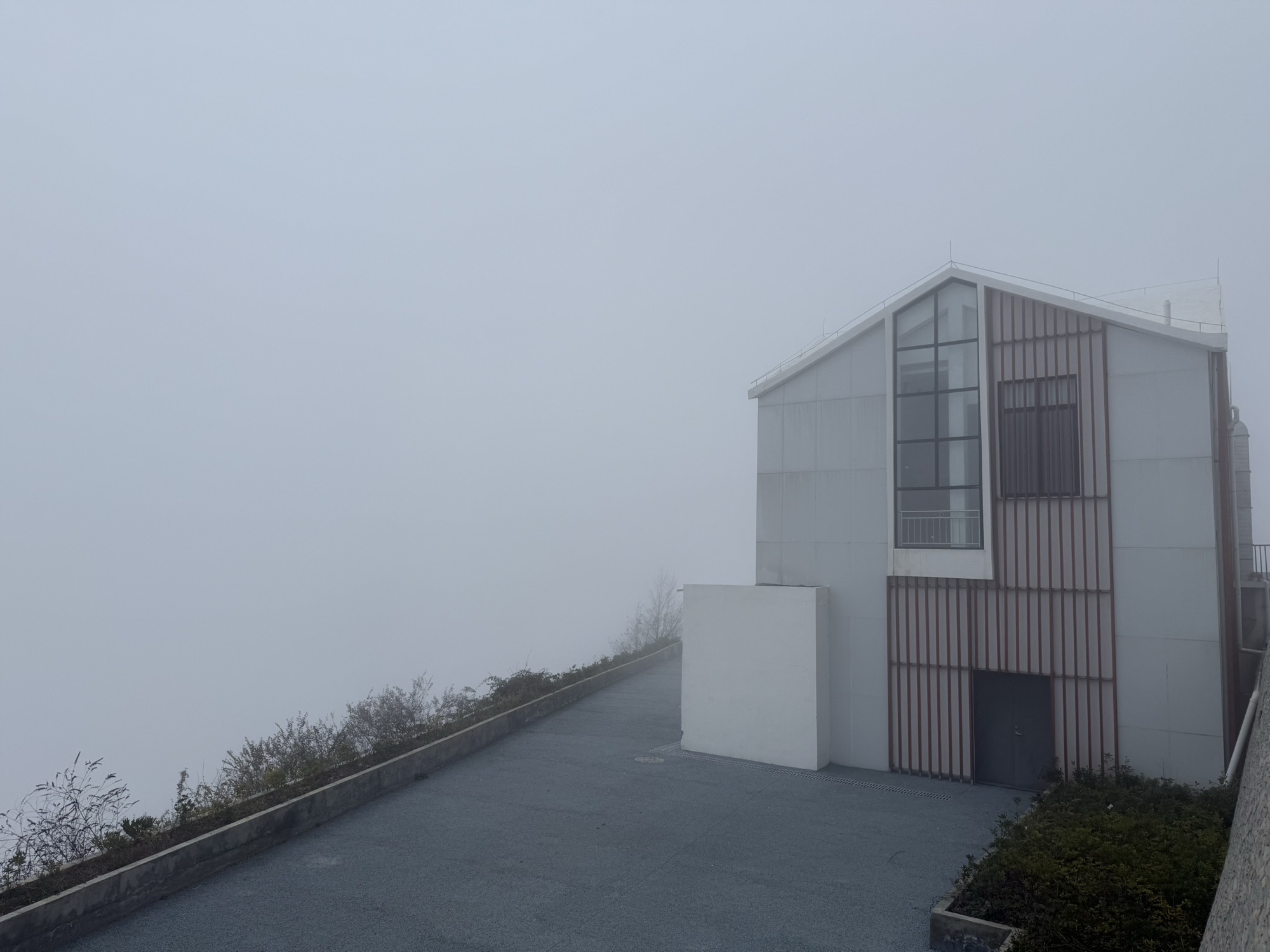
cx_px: 635
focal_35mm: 24
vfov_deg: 56.8
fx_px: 881
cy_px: 476
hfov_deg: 71.6
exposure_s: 1/6173
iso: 80
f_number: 1.78
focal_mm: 6.76
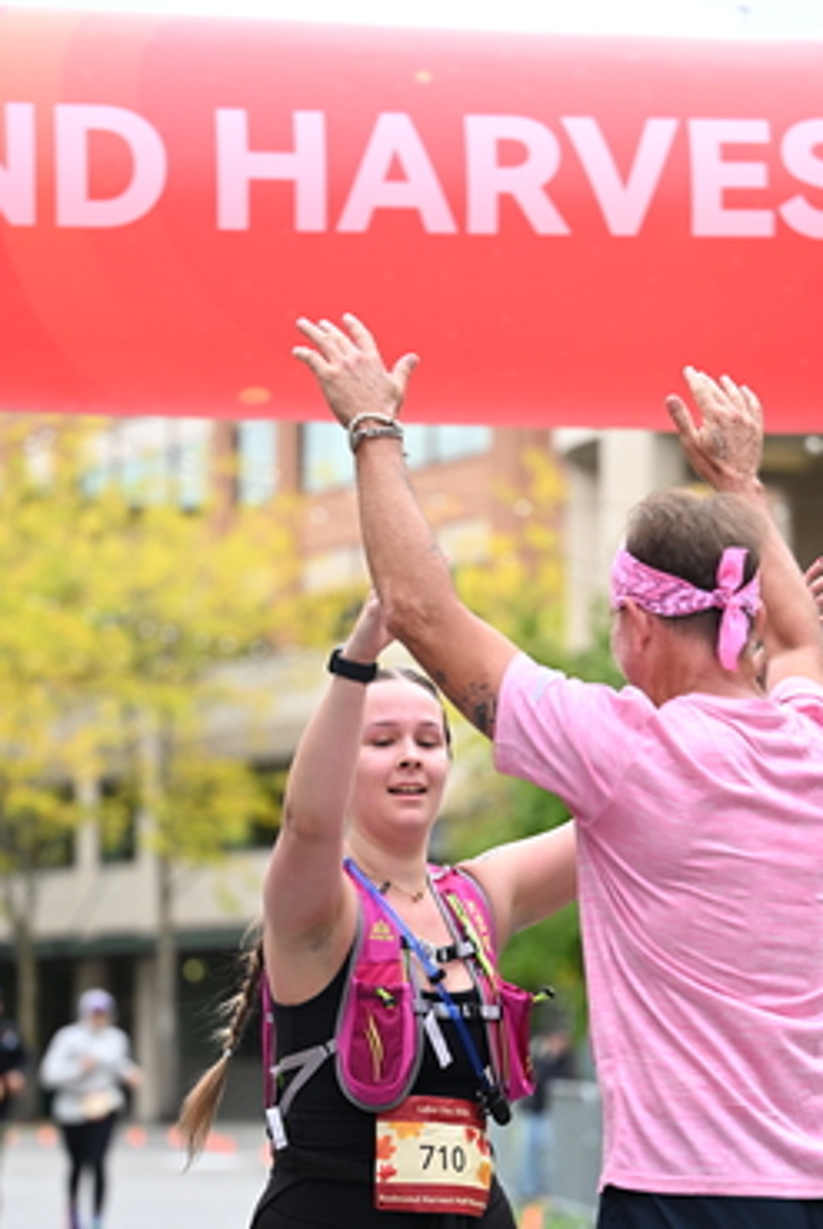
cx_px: 468
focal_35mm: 131
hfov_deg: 10.5
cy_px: 876
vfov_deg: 15.6
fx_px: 4479
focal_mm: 88
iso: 640
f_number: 2.8
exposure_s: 1/1600
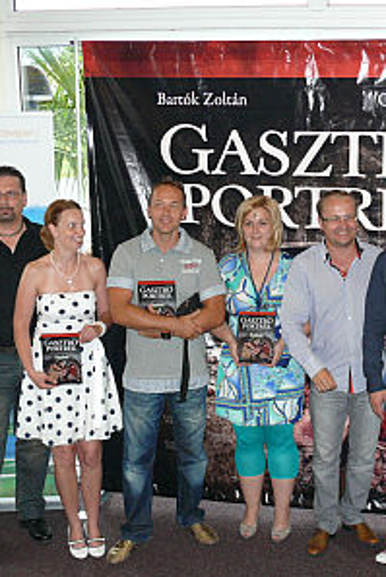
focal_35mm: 55
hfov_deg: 23.7
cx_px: 372
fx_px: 883
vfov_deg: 36.2
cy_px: 321
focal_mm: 7.4
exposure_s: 1/30
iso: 160
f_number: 2.8
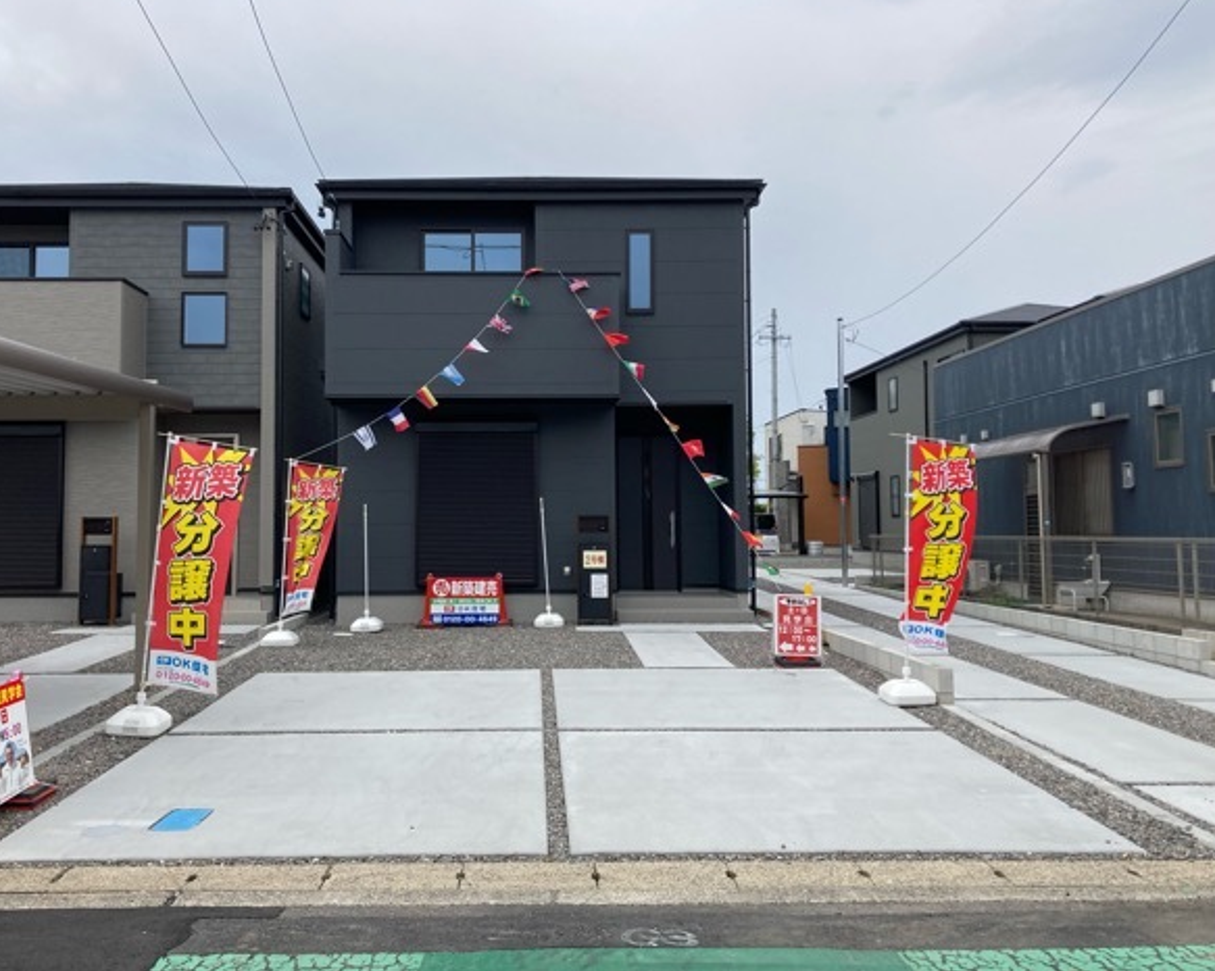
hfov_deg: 58.7
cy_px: 473
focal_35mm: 30
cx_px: 554
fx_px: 1078
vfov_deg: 48.5
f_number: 1.8
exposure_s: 1/2183
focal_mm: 3.99
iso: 20
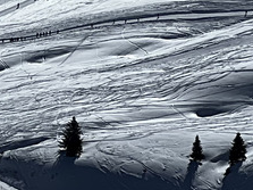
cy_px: -243
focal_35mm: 414
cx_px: -170
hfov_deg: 4.7
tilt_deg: +2.5
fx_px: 3024
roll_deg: -2.7
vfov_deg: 3.5
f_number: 2.8
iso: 25
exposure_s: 1/2660
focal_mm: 9
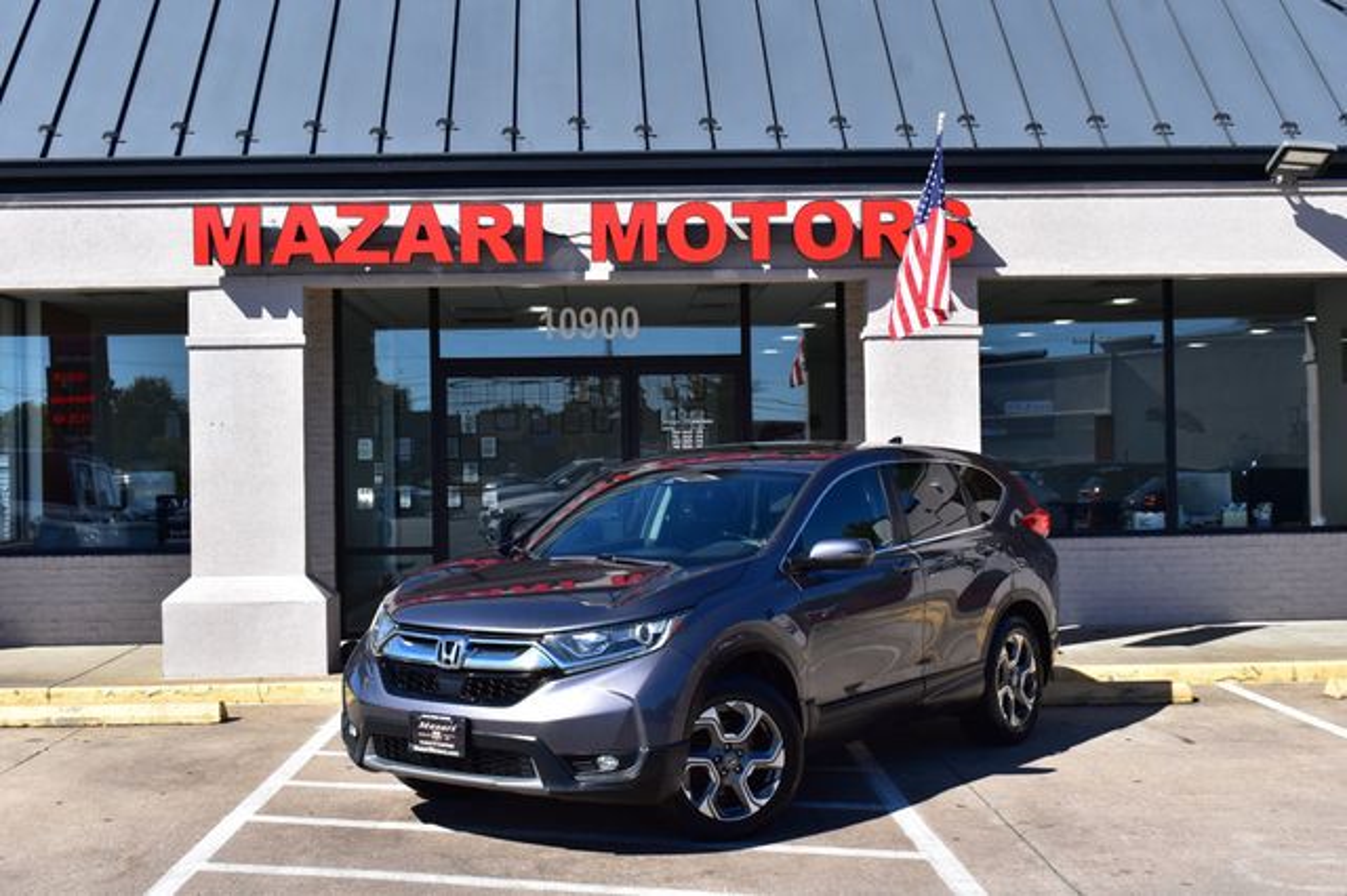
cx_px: 674
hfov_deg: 41.1
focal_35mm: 48
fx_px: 1795
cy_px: 448
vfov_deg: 28.0
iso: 400
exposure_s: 1/500
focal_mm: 32
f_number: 11
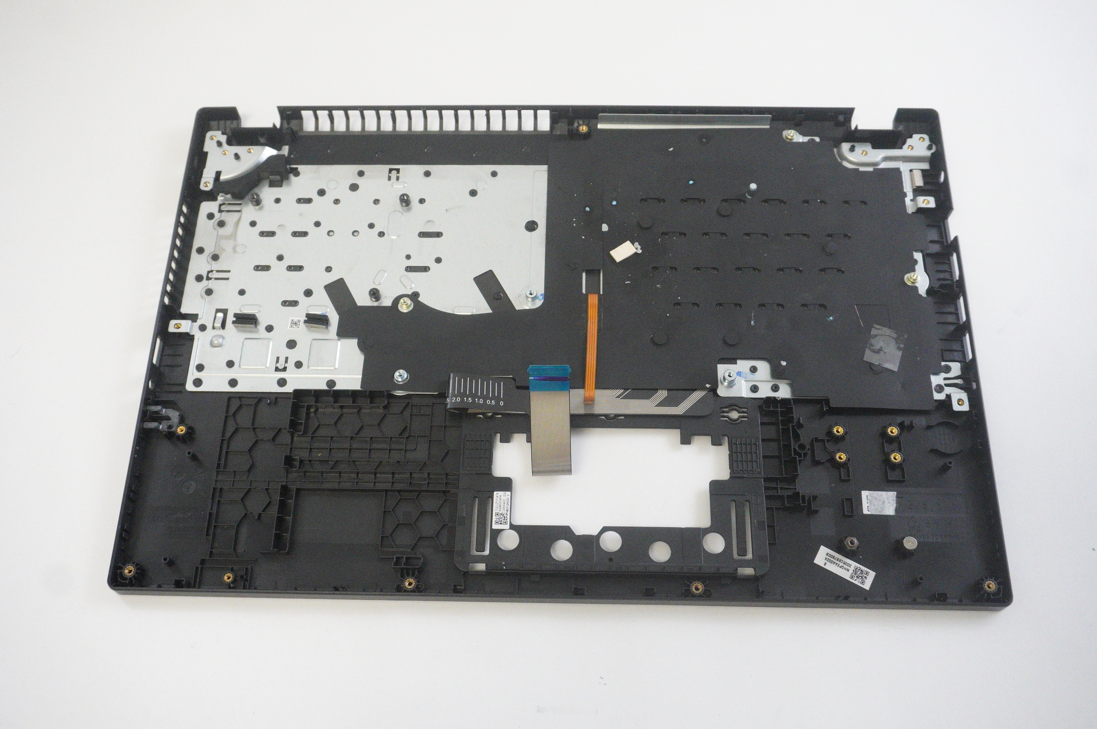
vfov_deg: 39.9
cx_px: 548
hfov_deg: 57.3
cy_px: 364
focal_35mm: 33
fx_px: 1005
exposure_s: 1/250
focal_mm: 22
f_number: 5.6
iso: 6400
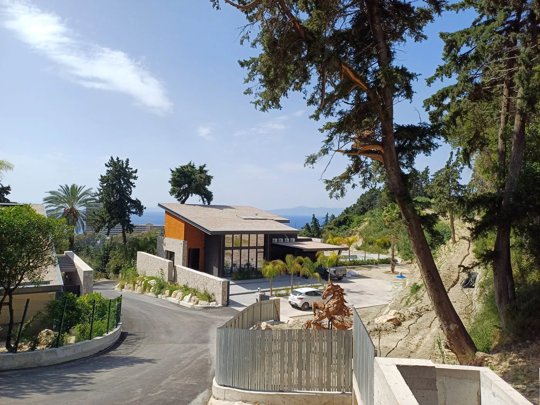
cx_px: 270
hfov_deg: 69.4
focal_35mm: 25
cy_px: 202
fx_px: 390
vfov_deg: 54.9
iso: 50
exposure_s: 1/1353
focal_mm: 4.65
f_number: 1.8
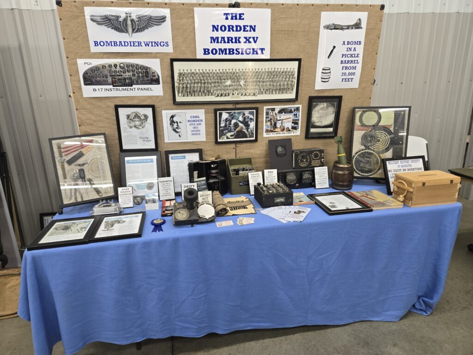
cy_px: 178
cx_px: 236
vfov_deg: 58.9
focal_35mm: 23
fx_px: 314
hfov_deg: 73.9
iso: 200
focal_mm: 5.4
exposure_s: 1/120
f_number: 1.8
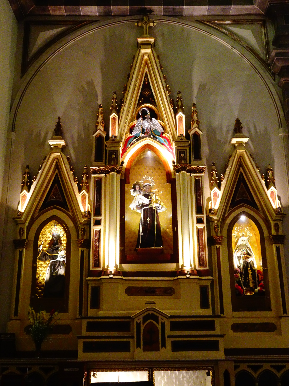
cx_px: 144
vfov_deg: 49.0
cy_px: 193
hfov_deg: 37.7
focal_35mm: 38
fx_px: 423
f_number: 4
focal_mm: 6.56
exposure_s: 1/20
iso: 800
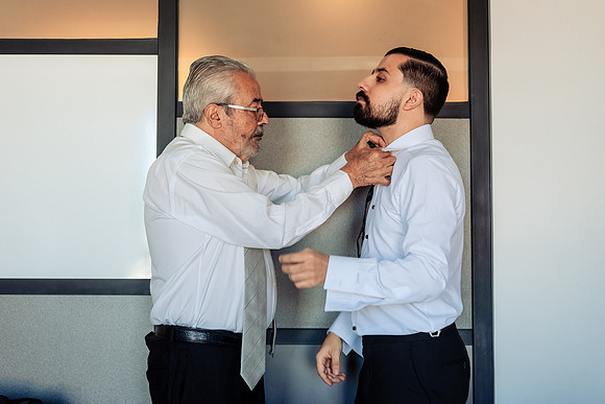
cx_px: 304
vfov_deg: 25.6
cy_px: 192
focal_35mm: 53
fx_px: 889
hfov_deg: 37.6
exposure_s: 1/100
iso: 1250
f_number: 4.5
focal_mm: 50
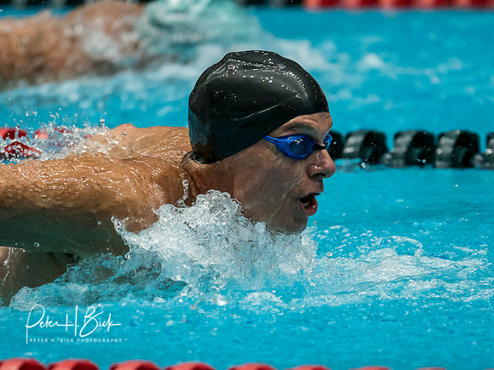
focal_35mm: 558
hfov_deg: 3.6
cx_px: 188
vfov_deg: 2.7
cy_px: 257
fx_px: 7969
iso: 2000
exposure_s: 1/1000
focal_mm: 200
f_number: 2.8
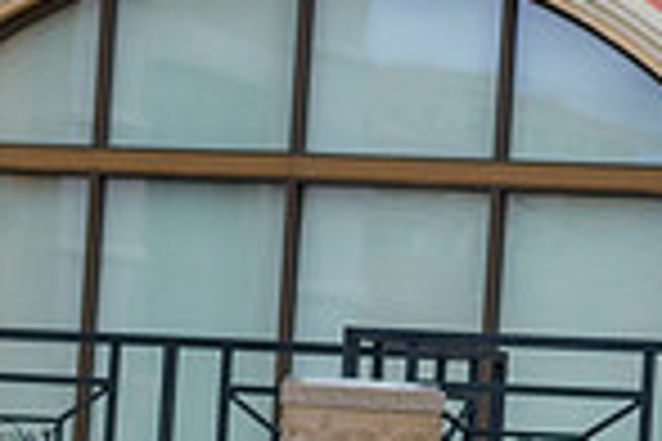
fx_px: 5792
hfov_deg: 6.5
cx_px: 77
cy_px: 155
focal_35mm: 315
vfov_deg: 4.4
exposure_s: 1/3200
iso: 400
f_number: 2.8
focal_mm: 80
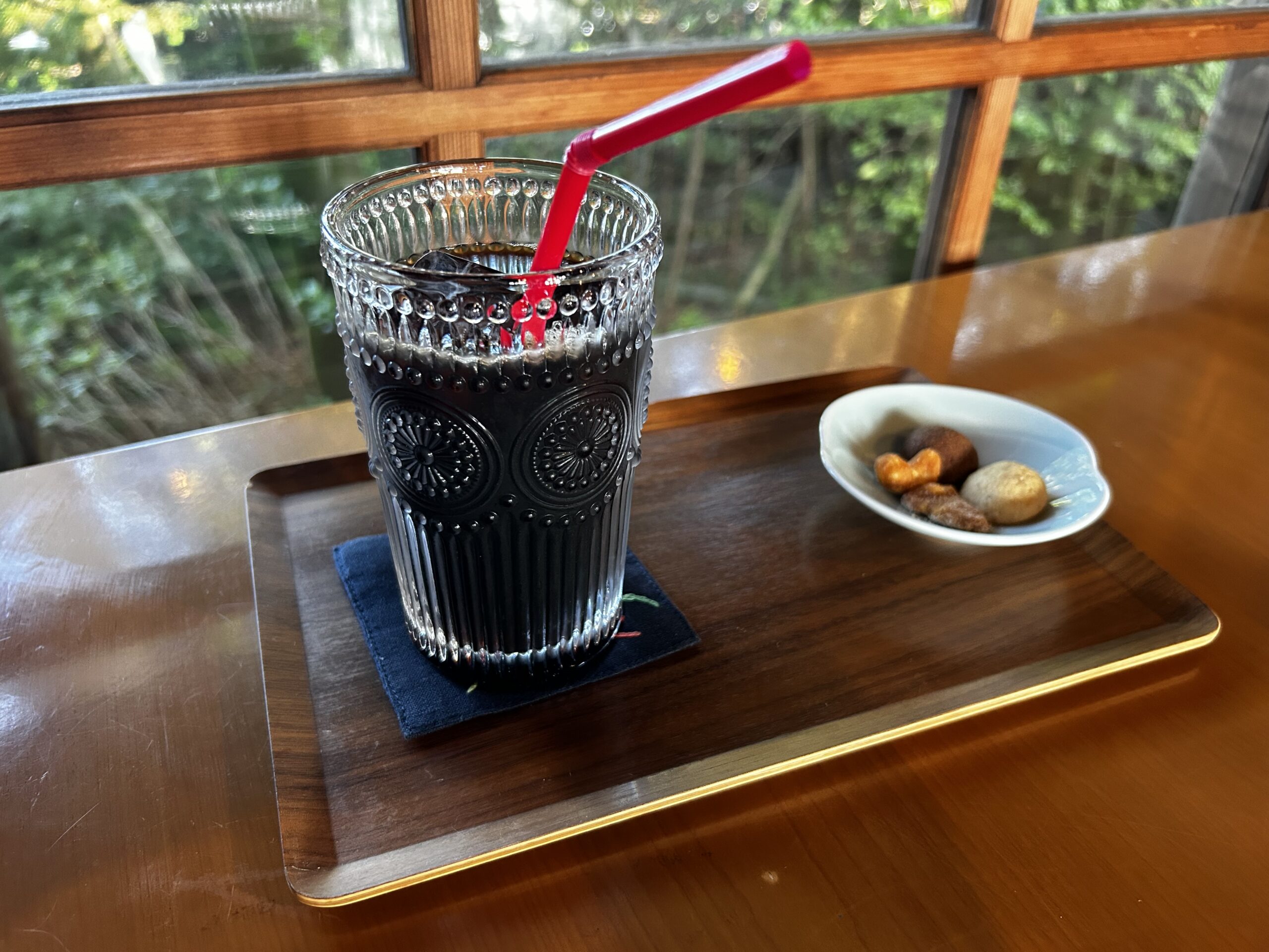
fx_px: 953
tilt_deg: -34.3
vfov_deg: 53.1
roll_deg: -2.2
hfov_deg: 67.3
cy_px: 476
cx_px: 634
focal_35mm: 26
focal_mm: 5.7
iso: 400
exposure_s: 1/60
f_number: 1.5
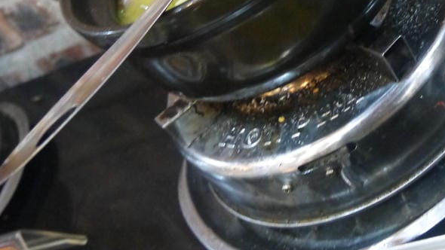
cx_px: 380
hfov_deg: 32.5
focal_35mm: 62
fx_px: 732
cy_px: 11
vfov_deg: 19.0
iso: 1600
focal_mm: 14
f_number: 3.5
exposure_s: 1/15
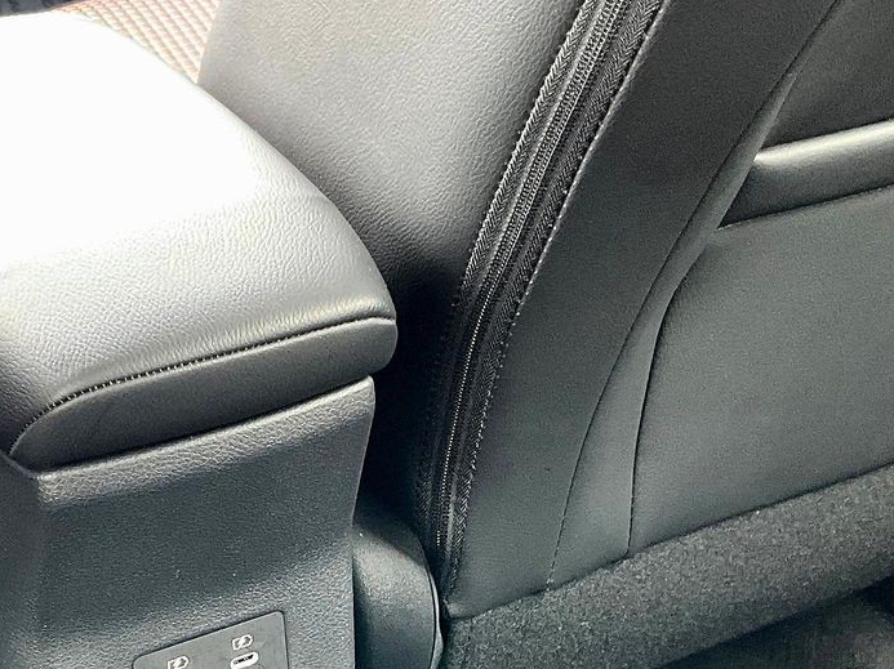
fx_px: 1729
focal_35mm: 67
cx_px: 132
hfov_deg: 28.1
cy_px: 486
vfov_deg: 21.8
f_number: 1.8
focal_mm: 3
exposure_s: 1/52
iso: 320
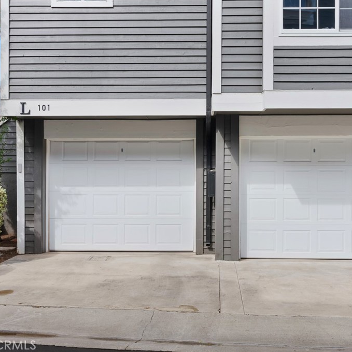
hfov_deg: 40.9
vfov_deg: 40.9
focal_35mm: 41
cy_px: 175
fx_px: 472
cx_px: 191
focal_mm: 32
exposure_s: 1/160
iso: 640
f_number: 9
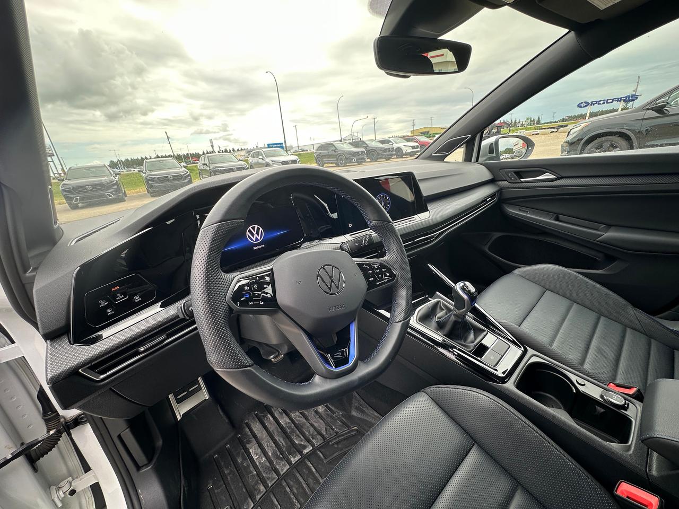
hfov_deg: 102.1
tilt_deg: -20.4
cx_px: 340
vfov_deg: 85.7
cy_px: 254
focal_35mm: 14
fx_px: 275
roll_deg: +5.5
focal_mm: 2.22
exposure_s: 1/133
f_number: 2.2
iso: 40
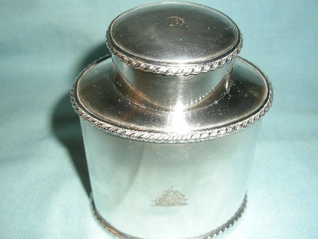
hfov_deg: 42.9
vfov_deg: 32.9
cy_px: 125
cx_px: 168
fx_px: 404
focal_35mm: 44
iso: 64
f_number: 8
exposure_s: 1/60
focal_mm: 7.9
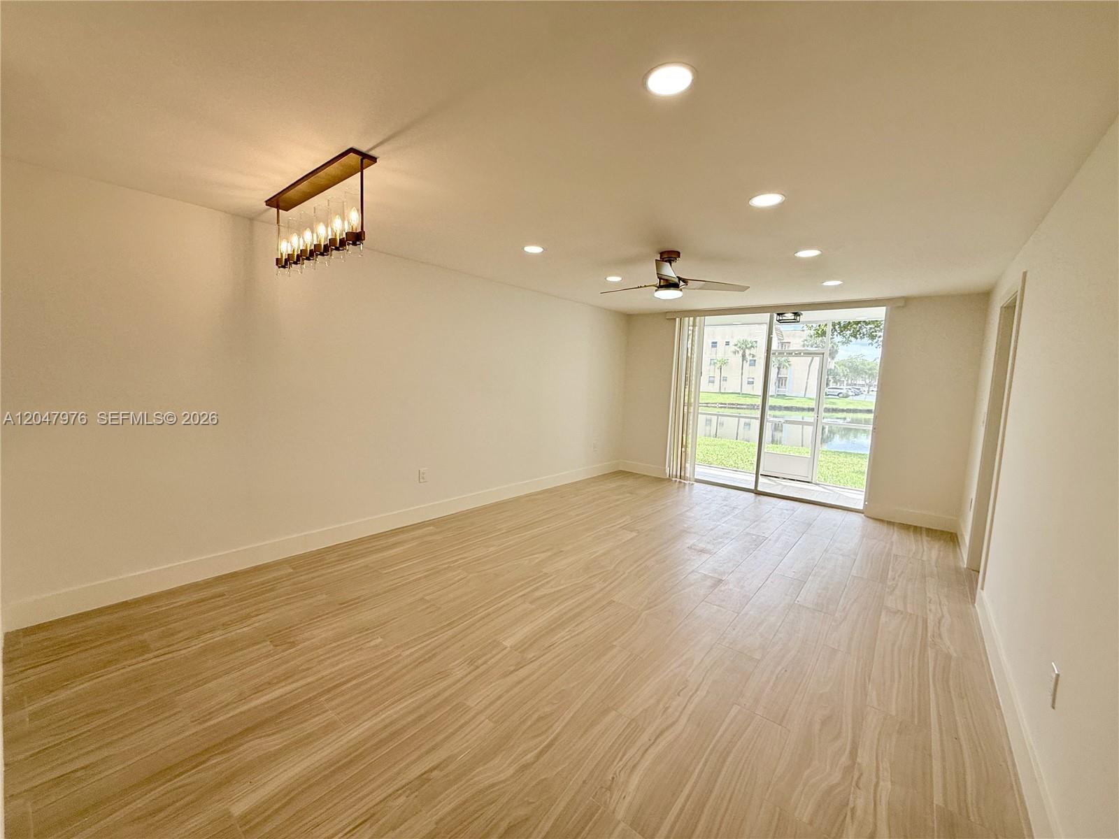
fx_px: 453
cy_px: 420
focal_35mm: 14
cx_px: 560
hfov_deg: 102.1
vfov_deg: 85.7
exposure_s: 1/319
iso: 64
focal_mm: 2.22
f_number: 2.2
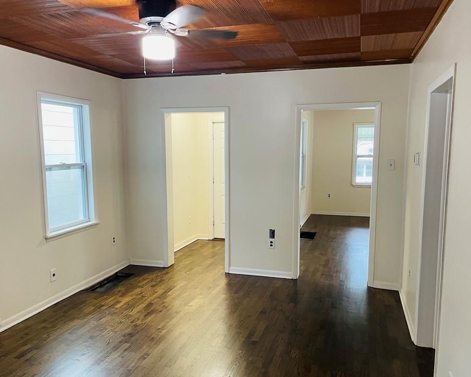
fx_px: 404
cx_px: 242
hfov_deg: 60.4
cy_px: 197
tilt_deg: -7.4
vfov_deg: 50.0
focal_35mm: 29
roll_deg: -0.2
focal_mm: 4.2
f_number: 1.6
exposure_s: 1/60
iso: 320
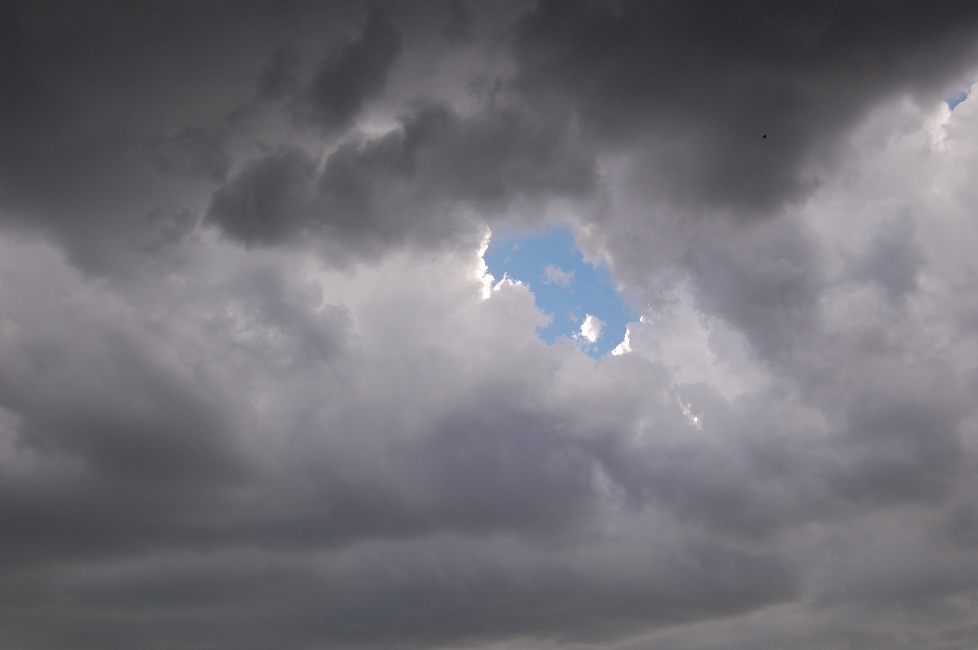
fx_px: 1221
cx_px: 489
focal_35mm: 45
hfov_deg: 43.6
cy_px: 325
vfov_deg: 29.8
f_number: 7.1
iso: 200
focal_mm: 30
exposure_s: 1/200
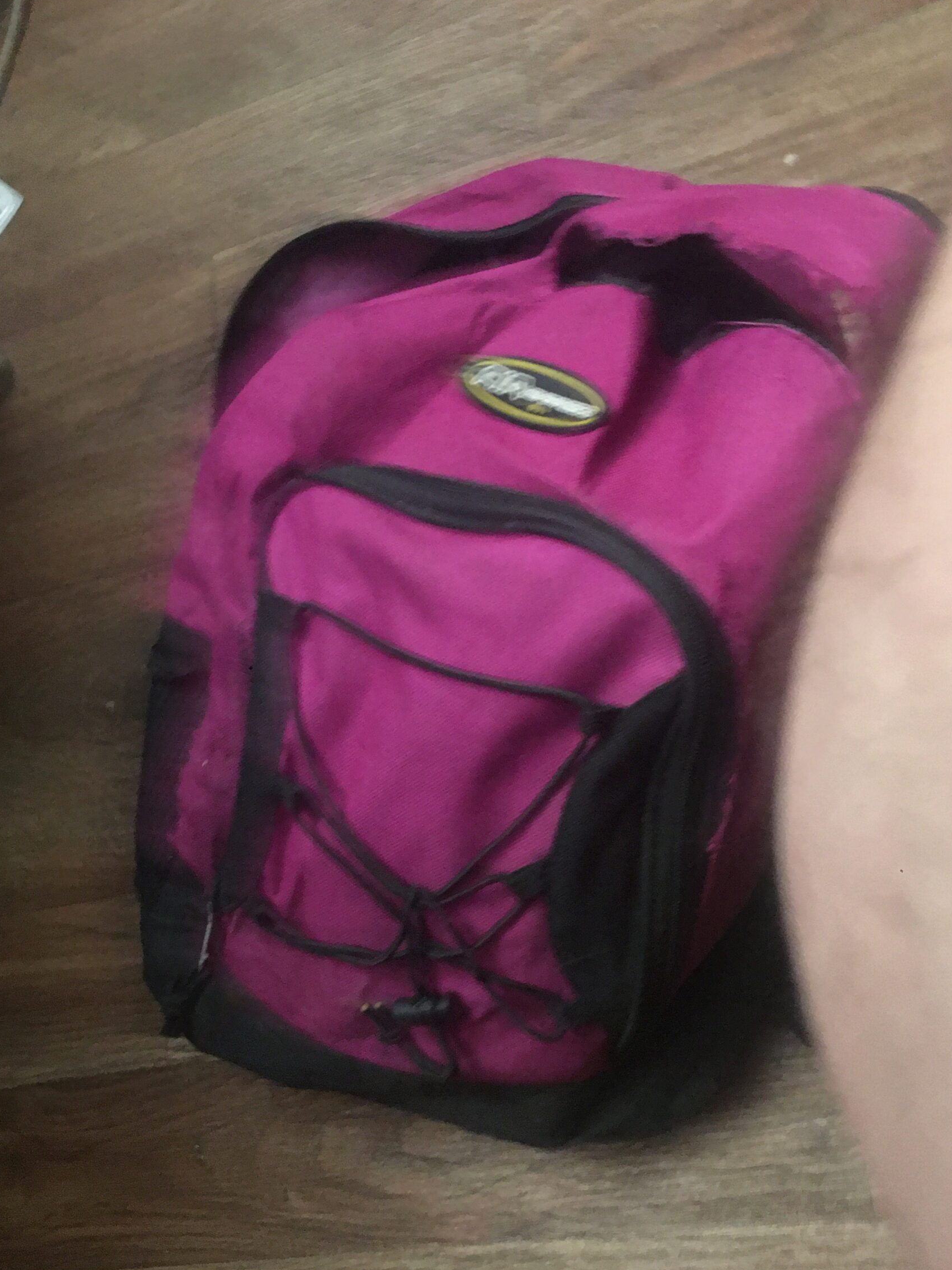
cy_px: 715
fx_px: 1210
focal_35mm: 33
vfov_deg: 55.2
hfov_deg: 42.9
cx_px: 458
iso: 125
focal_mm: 4.15
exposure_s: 1/4
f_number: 2.2
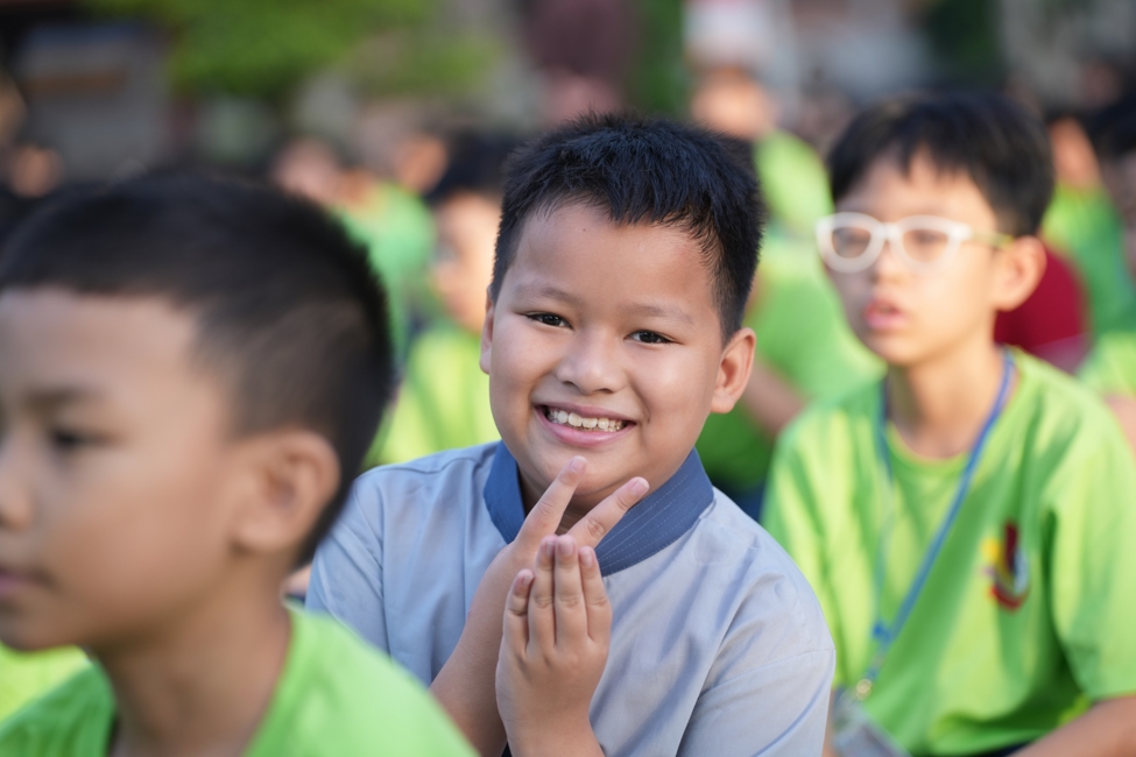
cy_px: 378
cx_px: 568
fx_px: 3376
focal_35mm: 107
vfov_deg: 12.8
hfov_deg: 19.1
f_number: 2.8
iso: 320
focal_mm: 107
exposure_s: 1/400
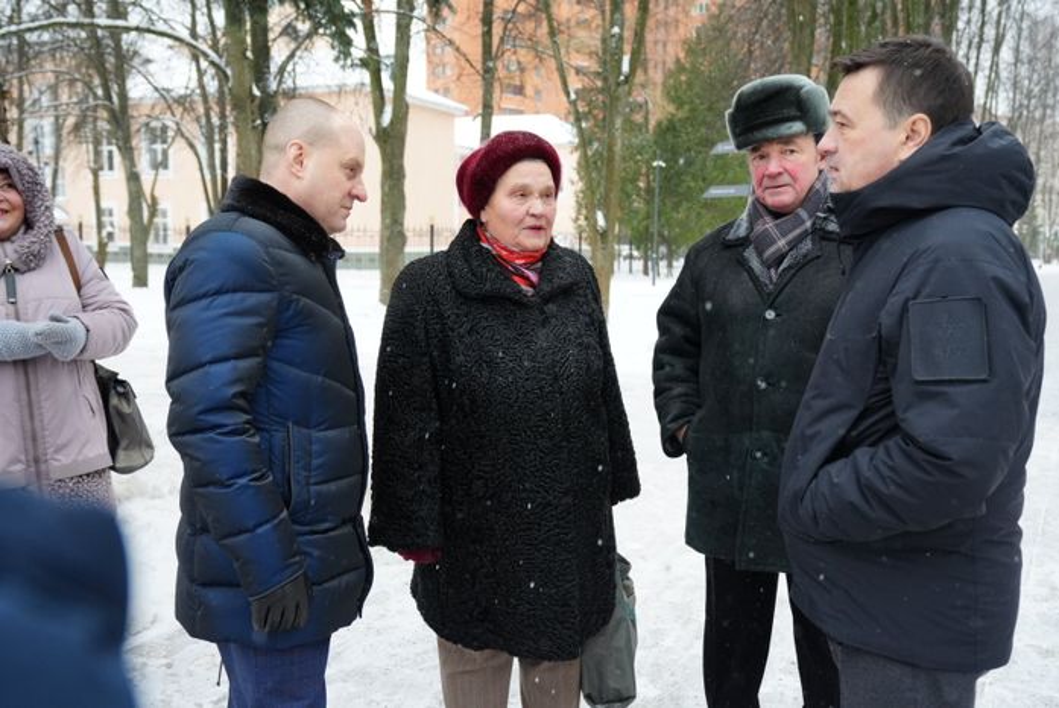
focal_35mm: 32
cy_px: 354
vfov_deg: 41.2
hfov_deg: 58.7
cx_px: 530
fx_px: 942
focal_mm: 32
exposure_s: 1/320
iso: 2000
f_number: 4.5
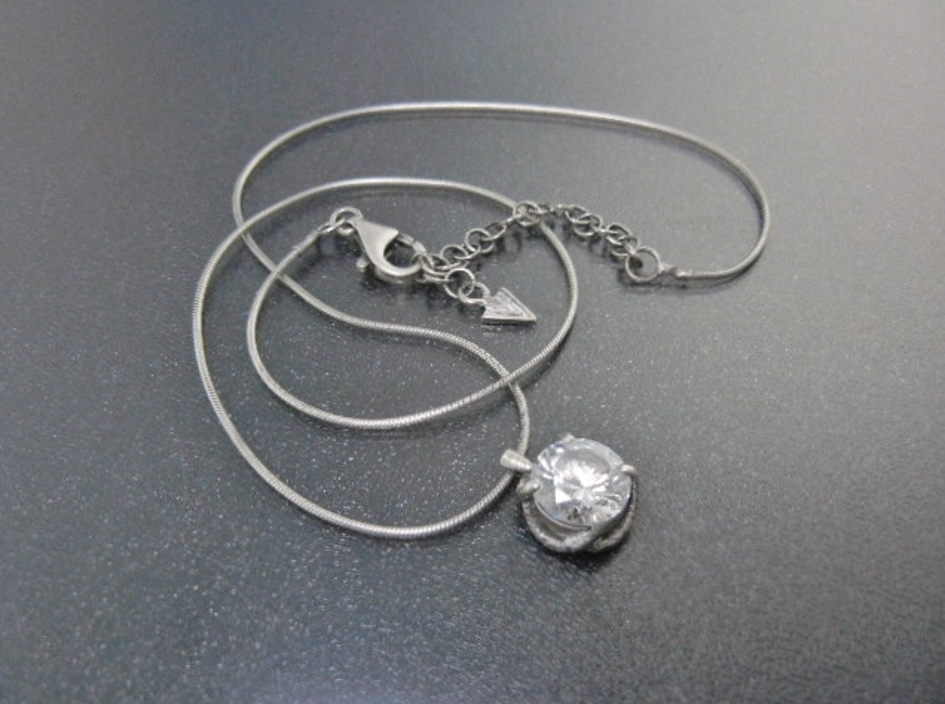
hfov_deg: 54.1
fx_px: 926
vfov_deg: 41.6
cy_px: 352
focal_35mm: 34
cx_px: 472
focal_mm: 6.2
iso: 800
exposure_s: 1/30
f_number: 7.2
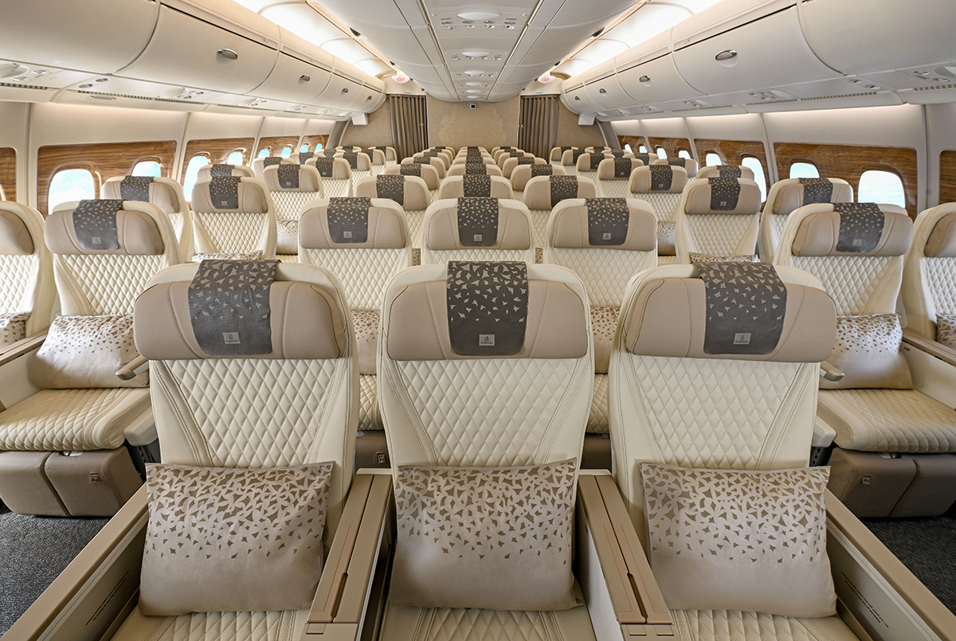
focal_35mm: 14
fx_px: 372
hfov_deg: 104.1
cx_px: 478
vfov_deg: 81.5
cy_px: 320
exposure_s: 1/8
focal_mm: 14
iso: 320
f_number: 11
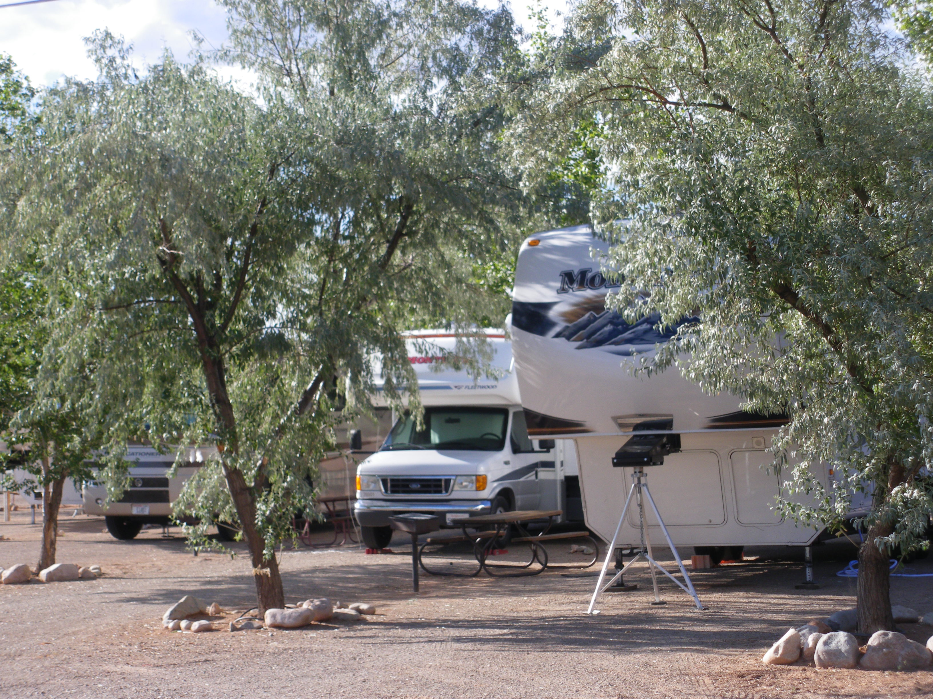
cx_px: 466
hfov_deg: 24.4
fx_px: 2156
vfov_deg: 18.4
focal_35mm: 80
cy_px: 350
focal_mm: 14.1
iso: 64
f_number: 4.8
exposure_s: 1/250
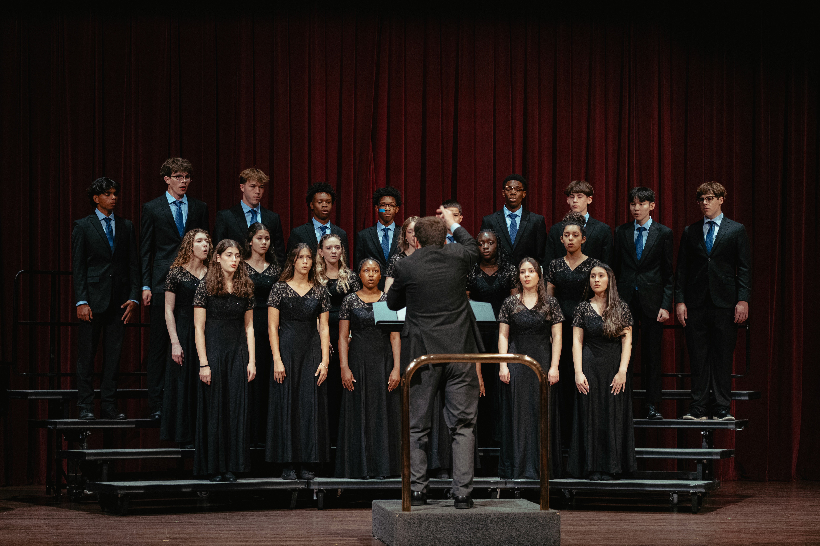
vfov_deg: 16.3
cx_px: 410
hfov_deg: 24.2
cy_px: 273
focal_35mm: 84
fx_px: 1913
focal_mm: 56
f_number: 1.7
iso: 1250
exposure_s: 1/125
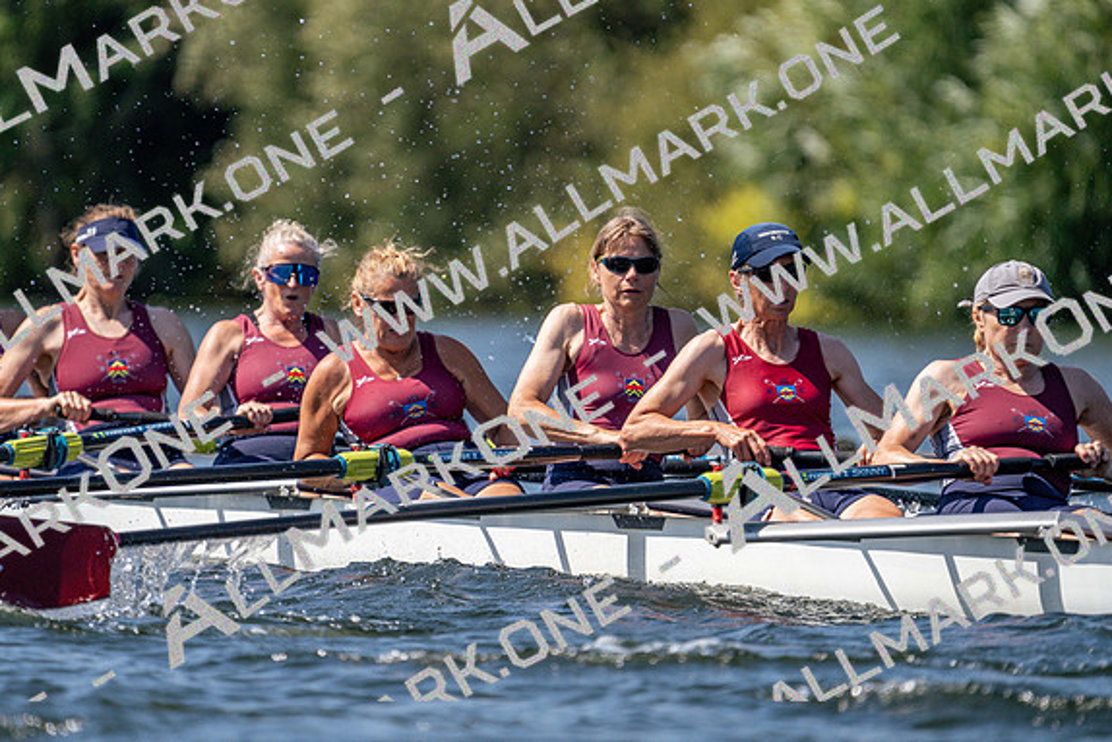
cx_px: 556
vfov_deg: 2.3
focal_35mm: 606
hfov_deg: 3.4
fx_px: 18722
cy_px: 369
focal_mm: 600
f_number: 6.3
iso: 320
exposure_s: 1/2000
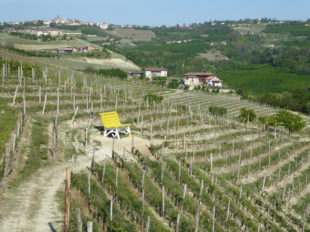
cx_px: 155
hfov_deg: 28.2
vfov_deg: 21.3
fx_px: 618
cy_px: 116
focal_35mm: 69
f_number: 4.4
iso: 80
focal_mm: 11.7
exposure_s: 1/640
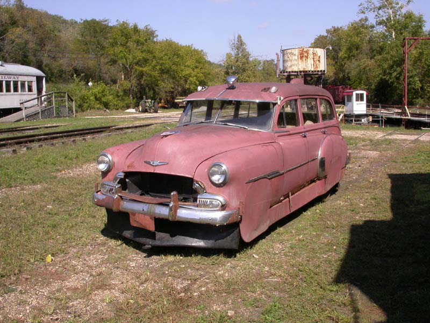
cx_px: 215
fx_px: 472
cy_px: 162
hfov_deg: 49.0
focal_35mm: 38
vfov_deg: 37.7
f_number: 7.5
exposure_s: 1/289
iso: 100
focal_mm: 7.85
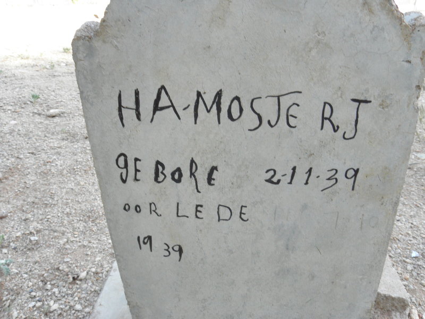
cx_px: 212
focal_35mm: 26
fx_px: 319
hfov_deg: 67.3
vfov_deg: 53.1
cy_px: 160
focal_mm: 4.6
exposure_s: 1/50
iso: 200
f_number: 6.3
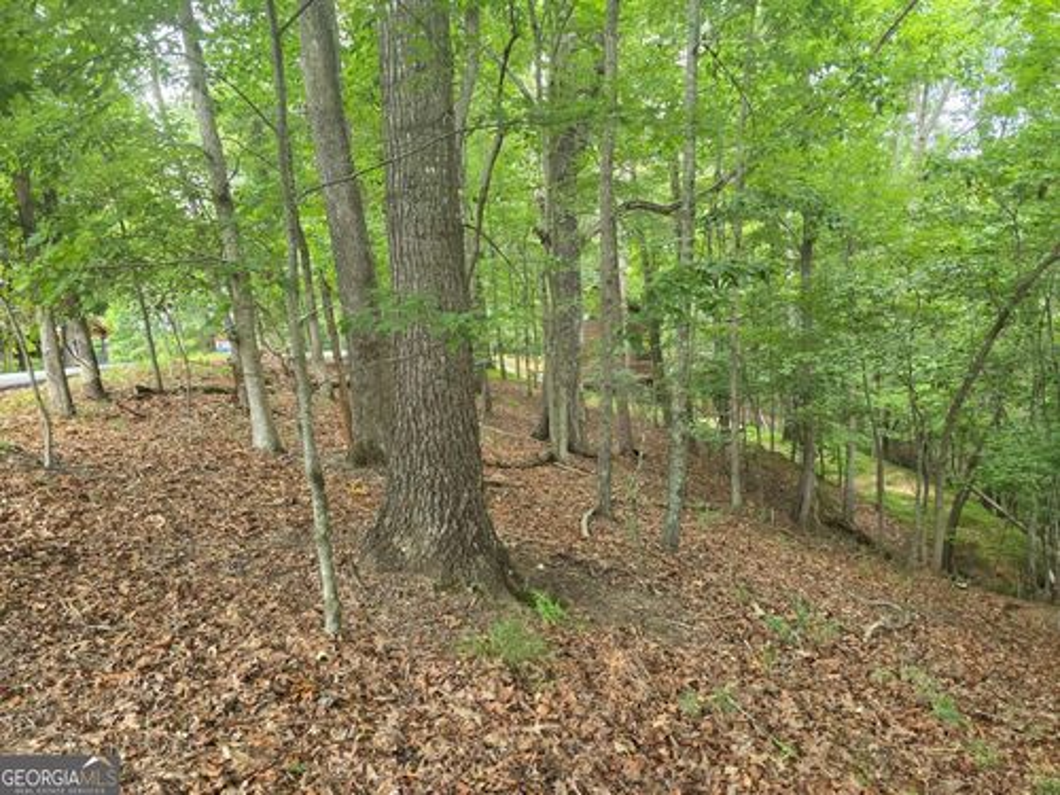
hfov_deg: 73.9
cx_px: 530
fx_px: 704
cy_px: 398
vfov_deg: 58.9
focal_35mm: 23
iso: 160
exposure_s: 1/180
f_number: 1.7
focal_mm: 6.3
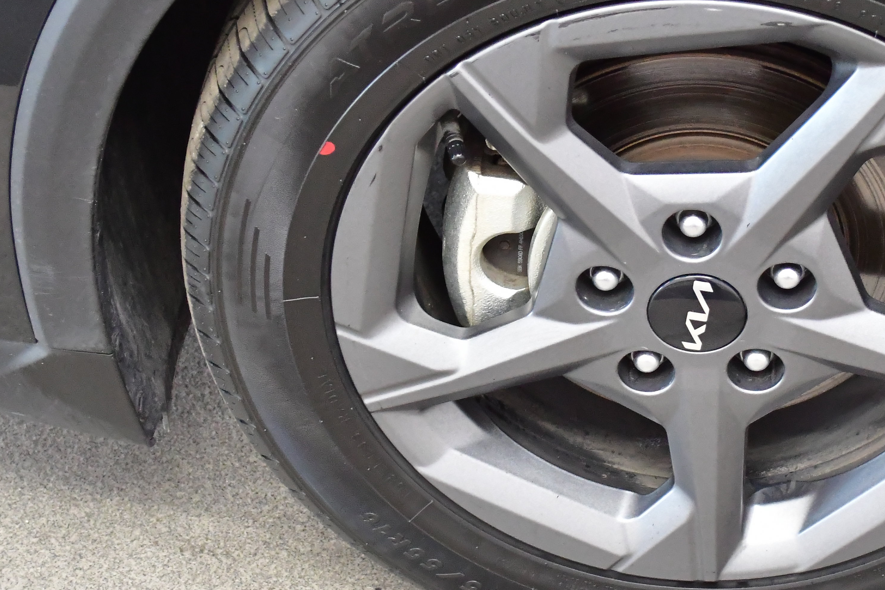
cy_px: 315
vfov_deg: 14.3
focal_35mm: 96
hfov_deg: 21.1
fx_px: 2360
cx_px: 673
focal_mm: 34
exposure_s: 1/60
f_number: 5
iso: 4000
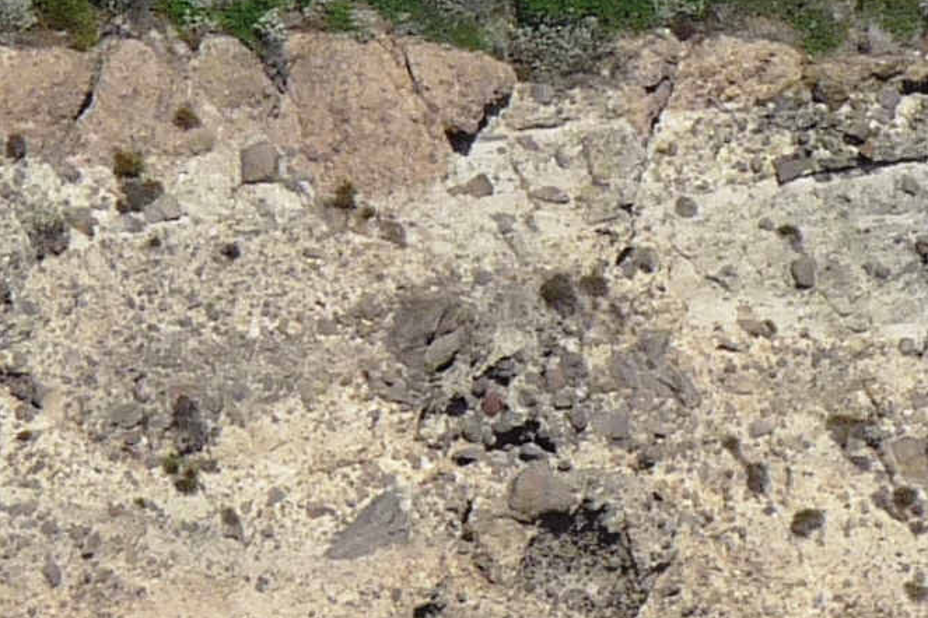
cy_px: -485
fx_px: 26549
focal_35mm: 1030
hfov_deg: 2.0
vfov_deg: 1.3
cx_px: 1555
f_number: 6.3
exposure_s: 1/500
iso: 100
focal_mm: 32
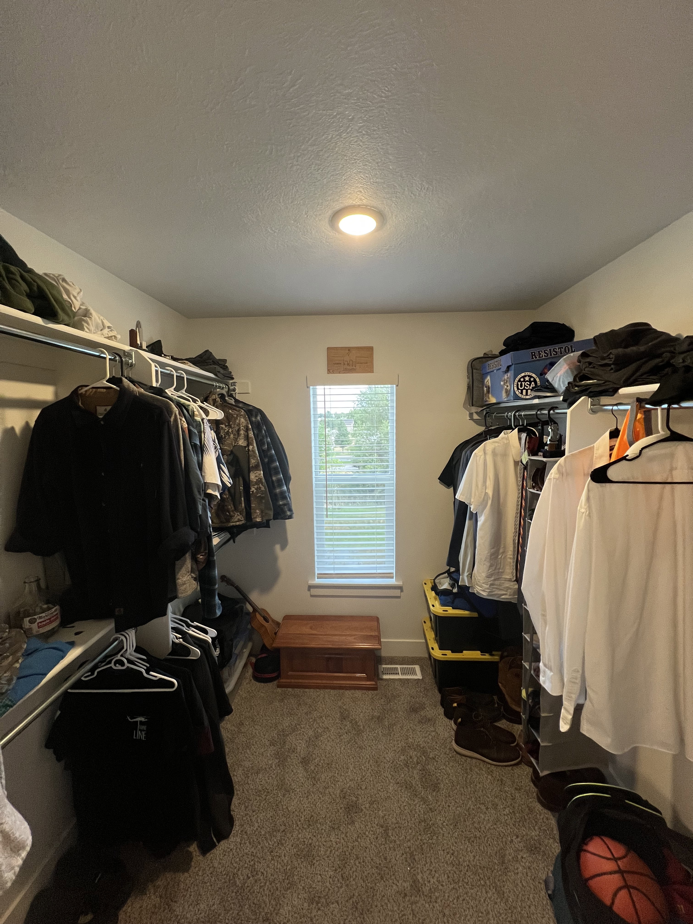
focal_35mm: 13
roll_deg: +0.2
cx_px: 346
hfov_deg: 89.9
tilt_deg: -6.9
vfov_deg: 106.2
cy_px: 462
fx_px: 347
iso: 250
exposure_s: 1/120
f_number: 1.8
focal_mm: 1.57
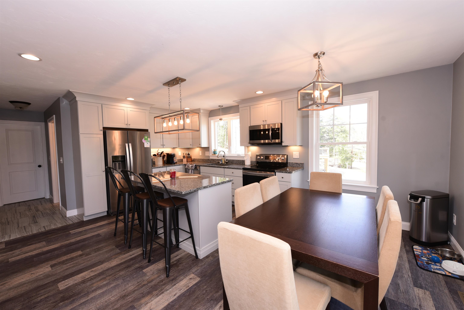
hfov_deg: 104.2
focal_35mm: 14
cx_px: 232
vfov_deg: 81.2
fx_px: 180
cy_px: 155
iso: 500
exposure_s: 1/60
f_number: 7.1
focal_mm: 14
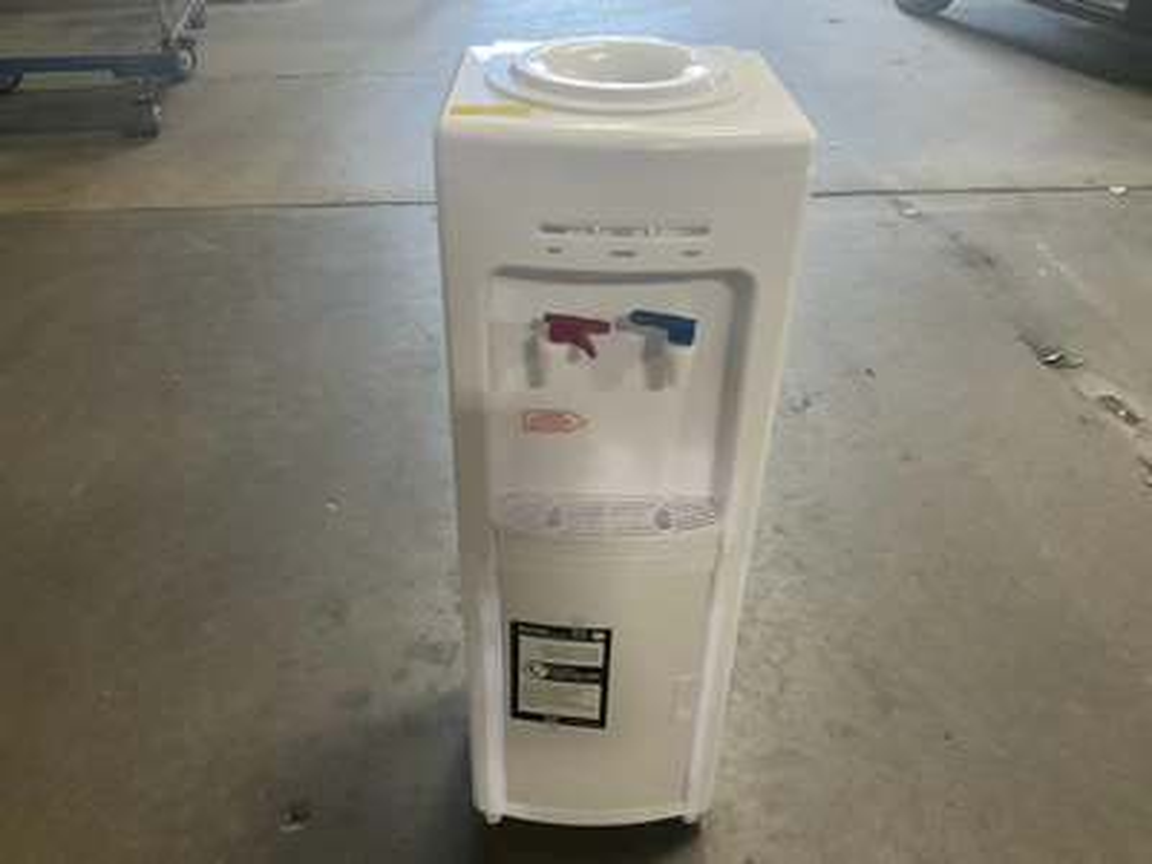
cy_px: 432
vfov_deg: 48.2
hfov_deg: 61.7
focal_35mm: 29
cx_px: 576
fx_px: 965
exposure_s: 1/60
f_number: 1.8
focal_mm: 3
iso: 200
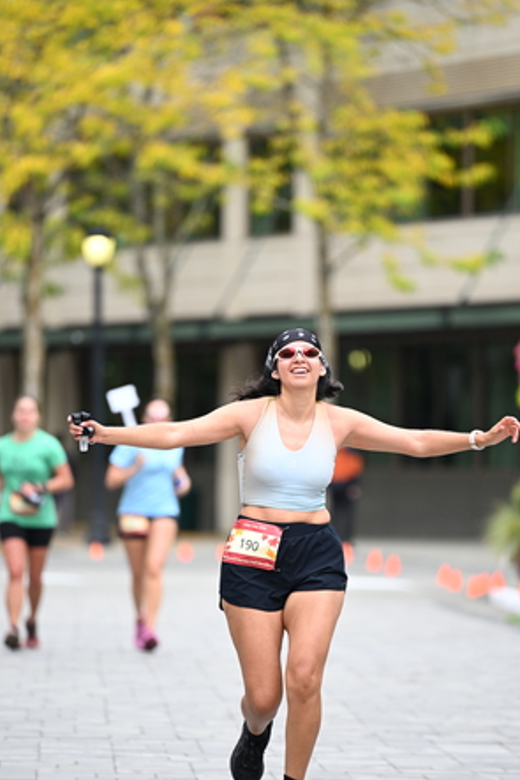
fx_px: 5390
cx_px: 309
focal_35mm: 249
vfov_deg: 8.3
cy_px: 450
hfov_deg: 5.5
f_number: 2.8
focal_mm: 200
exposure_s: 1/1600
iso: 640
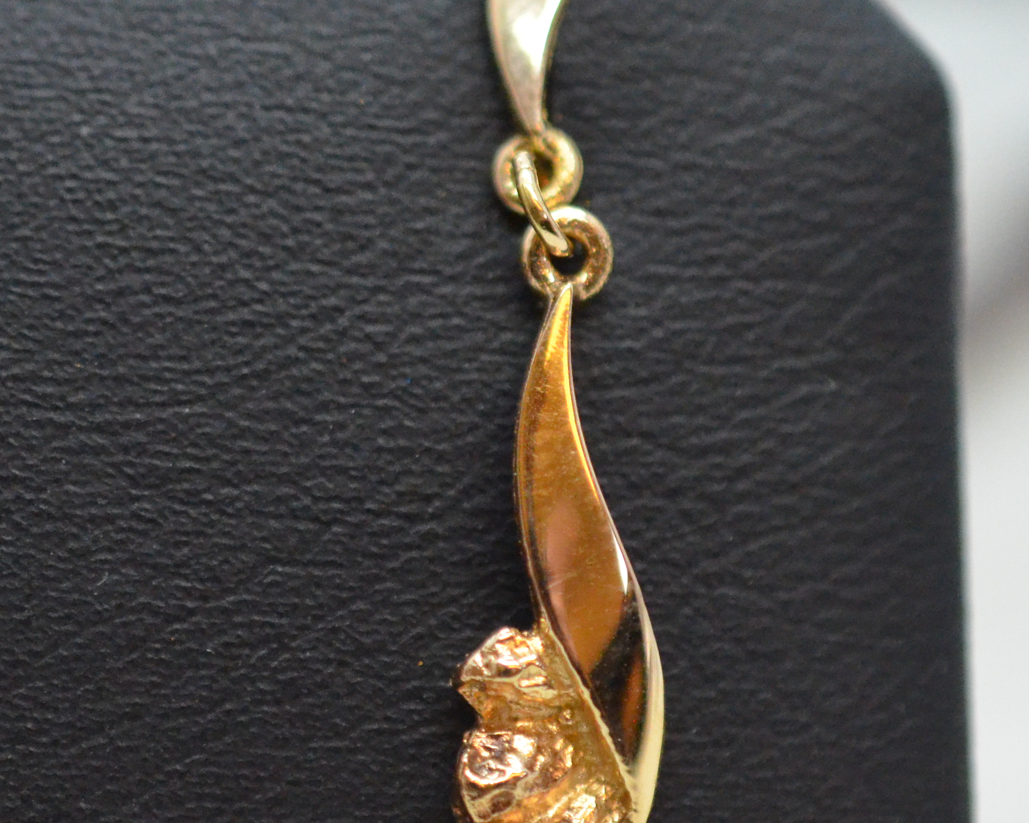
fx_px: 4568
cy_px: 440
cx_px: 258
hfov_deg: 12.8
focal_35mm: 150
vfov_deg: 10.3
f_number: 3.2
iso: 3200
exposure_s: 1/2000
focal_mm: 40
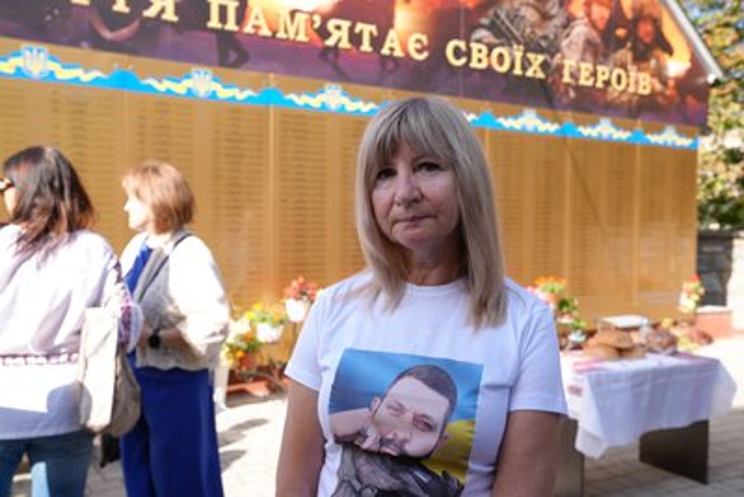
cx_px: 372
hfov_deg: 54.4
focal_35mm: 35
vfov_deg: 37.9
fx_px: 724
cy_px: 248
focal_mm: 35
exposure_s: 1/125
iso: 100
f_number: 5
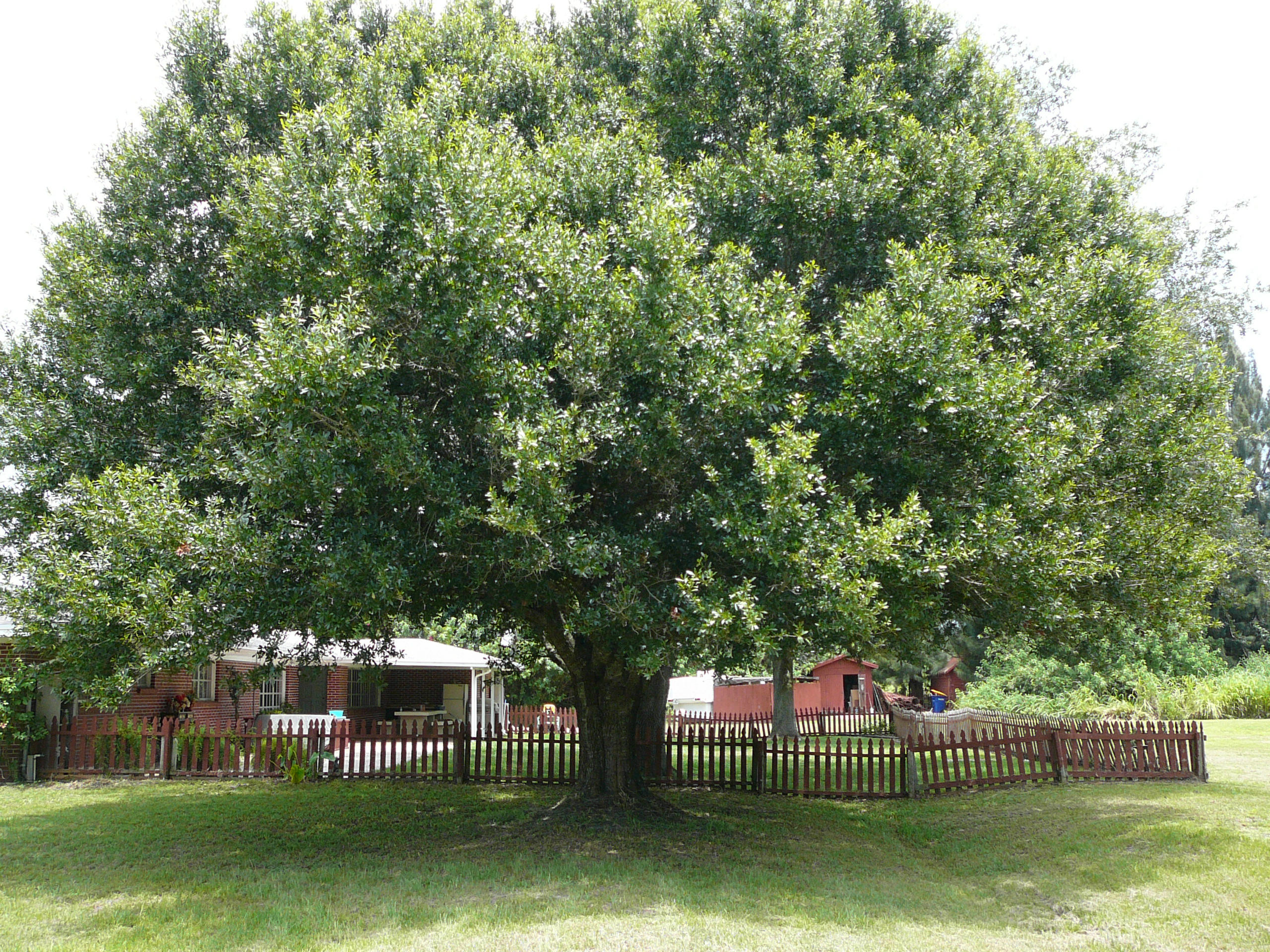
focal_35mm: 35
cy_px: 476
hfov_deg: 52.6
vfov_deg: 40.7
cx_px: 635
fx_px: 1284
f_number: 2.8
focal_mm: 5.2
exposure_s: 1/250
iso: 80
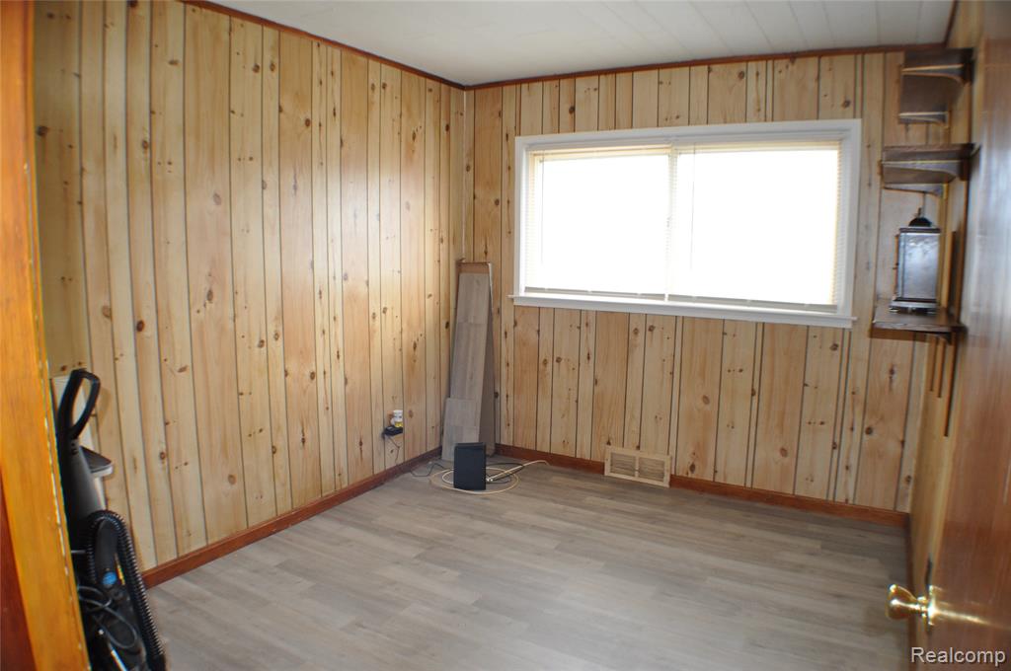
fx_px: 841
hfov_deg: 62.0
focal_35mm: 30
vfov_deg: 43.5
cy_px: 336
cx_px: 506
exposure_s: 1/60
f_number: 3.8
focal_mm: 20
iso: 640
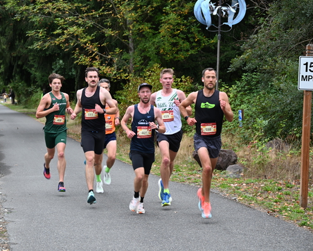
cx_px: 153
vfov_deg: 14.7
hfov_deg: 18.3
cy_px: 126
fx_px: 973
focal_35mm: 105
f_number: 6.3
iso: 560
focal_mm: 92
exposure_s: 1/125
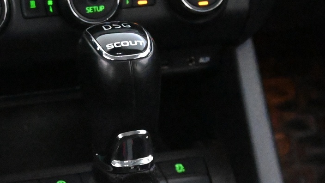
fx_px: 1060
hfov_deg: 17.4
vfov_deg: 9.8
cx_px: 123
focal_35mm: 123
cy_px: 195
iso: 20000
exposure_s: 1/50
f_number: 5
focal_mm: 34
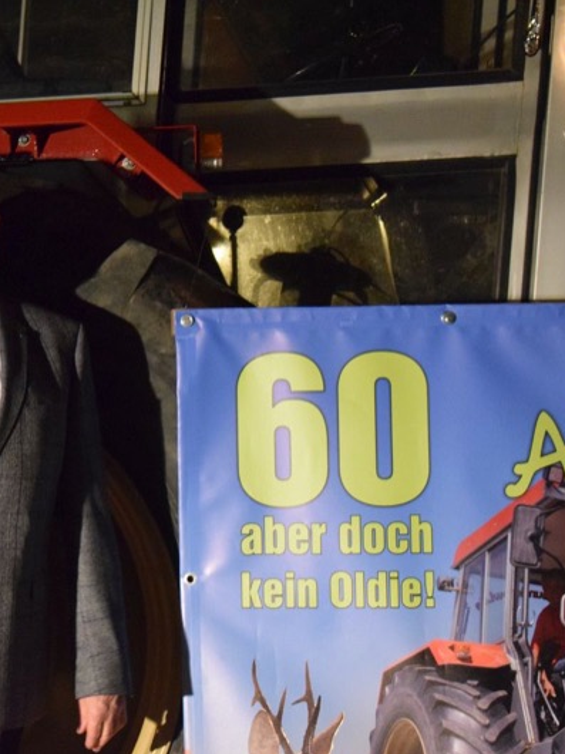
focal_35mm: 120
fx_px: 2608
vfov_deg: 16.5
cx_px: 11
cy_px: 378
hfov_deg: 12.2
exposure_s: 1/30
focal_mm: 55
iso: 6400
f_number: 5.6
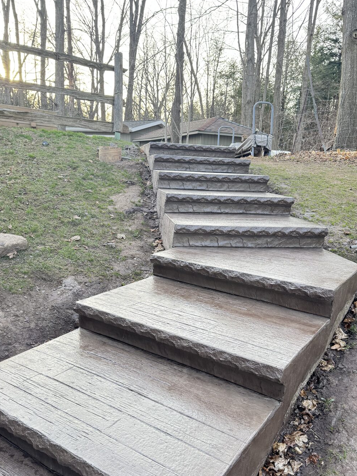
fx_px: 399
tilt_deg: -15.9
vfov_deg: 61.2
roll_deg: -3.0
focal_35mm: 29
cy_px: 283
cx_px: 177
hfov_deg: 48.2
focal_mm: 6.76
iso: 100
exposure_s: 1/121
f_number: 1.78
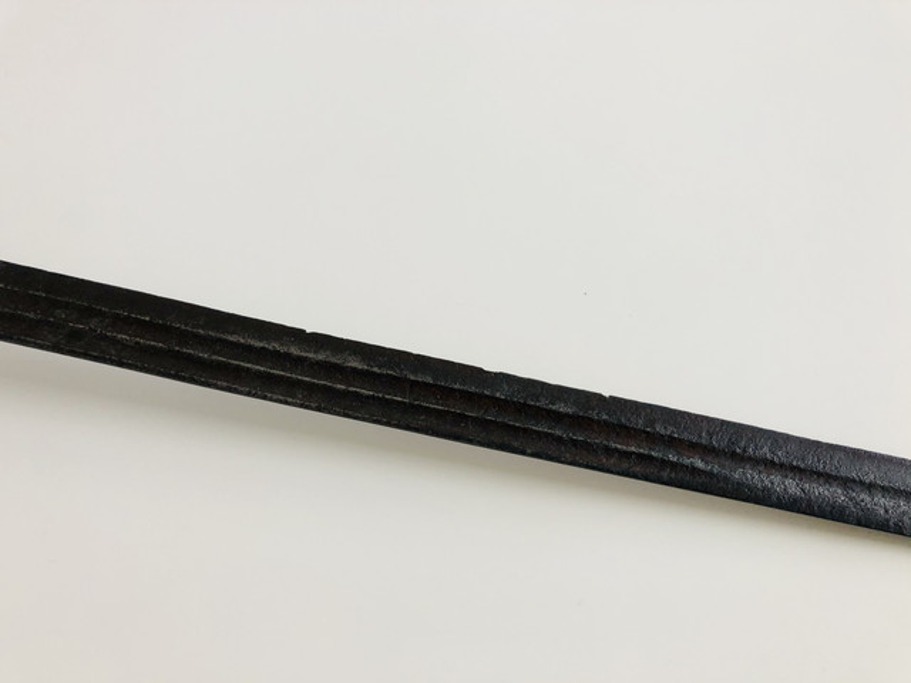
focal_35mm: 28
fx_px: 737
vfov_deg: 49.7
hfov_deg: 63.4
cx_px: 456
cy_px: 342
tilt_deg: -51.4
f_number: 1.8
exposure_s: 1/40
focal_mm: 3.99
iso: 25
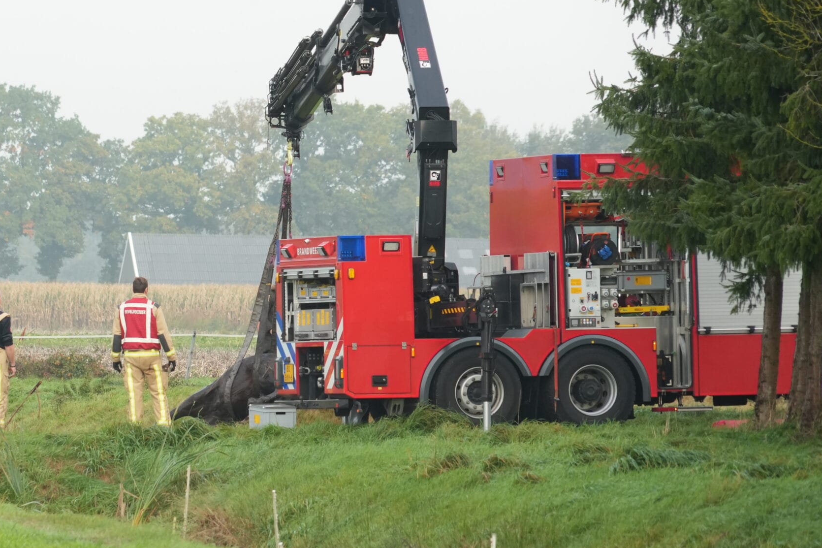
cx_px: 199
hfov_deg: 5.6
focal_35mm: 368
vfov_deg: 3.7
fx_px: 8401
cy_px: 218
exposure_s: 1/800
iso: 2000
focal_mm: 240
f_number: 8
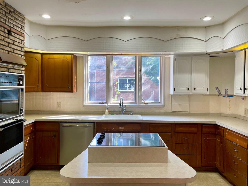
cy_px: 93
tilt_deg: -2.4
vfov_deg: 53.1
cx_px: 124
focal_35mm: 26
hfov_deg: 67.3
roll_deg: +0.0
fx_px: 186
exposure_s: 1/60
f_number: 1.6
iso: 80
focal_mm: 4.2
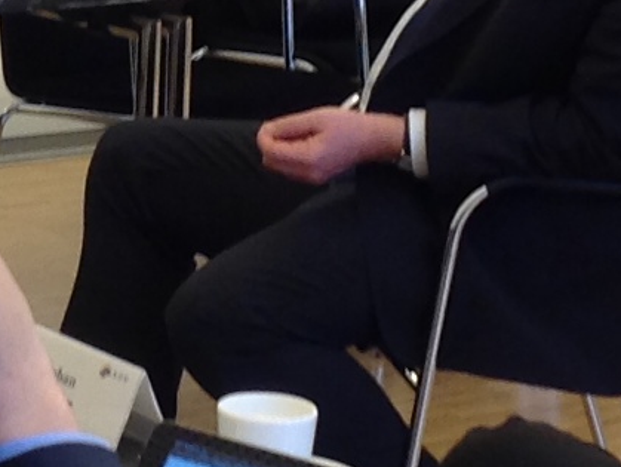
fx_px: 3878
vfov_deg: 6.9
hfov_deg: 9.1
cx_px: -96
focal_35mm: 216
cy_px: 44
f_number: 2.4
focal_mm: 4.28
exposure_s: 1/15
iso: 50
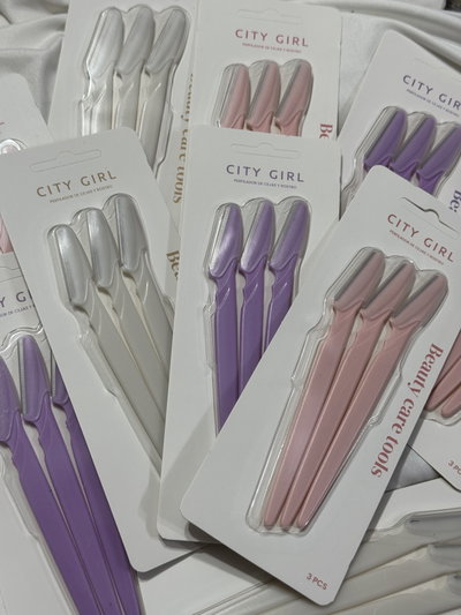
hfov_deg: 30.3
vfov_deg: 39.6
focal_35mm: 48
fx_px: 852
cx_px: 230
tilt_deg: -71.5
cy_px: 308
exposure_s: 1/50
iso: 50
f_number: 1.78
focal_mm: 6.76
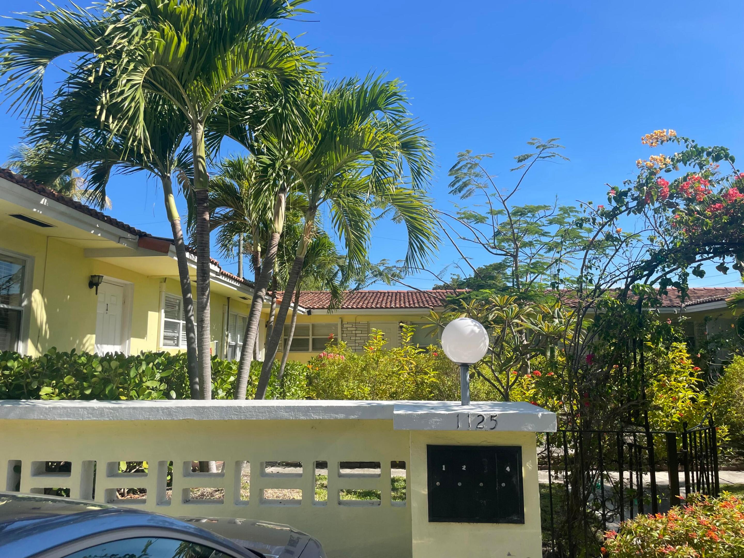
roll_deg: +0.4
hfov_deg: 67.3
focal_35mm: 26
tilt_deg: +9.6
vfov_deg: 53.1
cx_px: 372
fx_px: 559
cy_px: 279
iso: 32
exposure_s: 1/2304
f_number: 1.6
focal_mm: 4.2
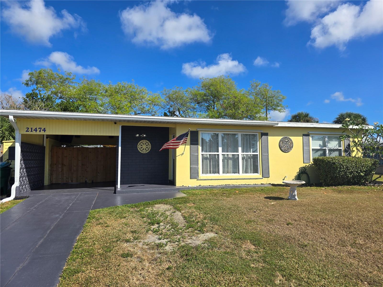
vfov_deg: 58.9
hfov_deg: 73.9
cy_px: 144
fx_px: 254
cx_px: 192
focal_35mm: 23
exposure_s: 1/970
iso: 12
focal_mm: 6.3
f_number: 1.7
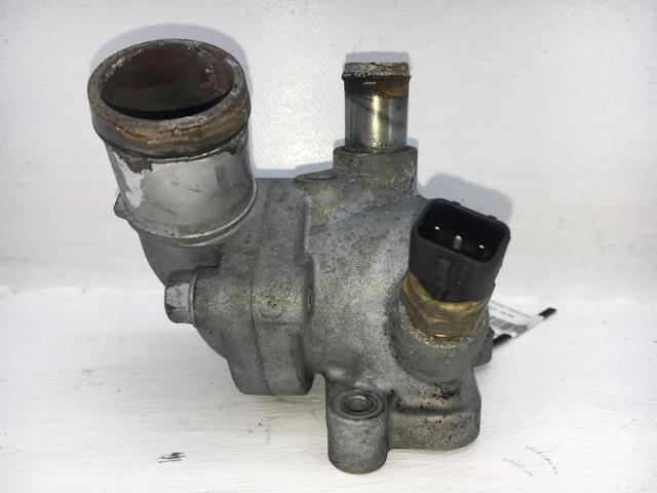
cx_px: 328
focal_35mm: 29
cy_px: 246
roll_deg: -2.2
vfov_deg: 48.2
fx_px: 550
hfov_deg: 61.7
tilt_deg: -15.2
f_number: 2.2
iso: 25
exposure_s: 1/308
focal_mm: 4.15
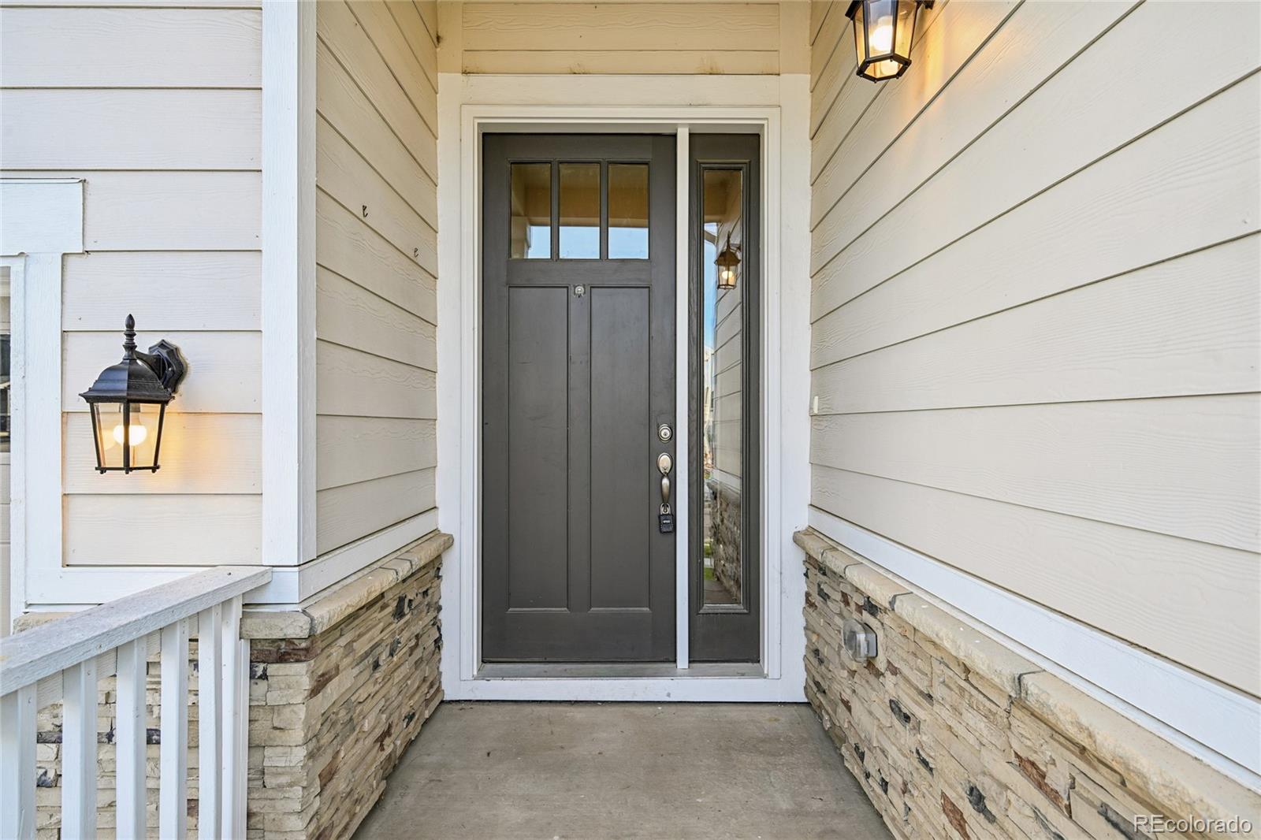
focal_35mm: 20
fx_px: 700
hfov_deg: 84.0
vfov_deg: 61.9
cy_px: 420
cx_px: 630
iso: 110
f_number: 8
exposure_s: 1/20
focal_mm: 20
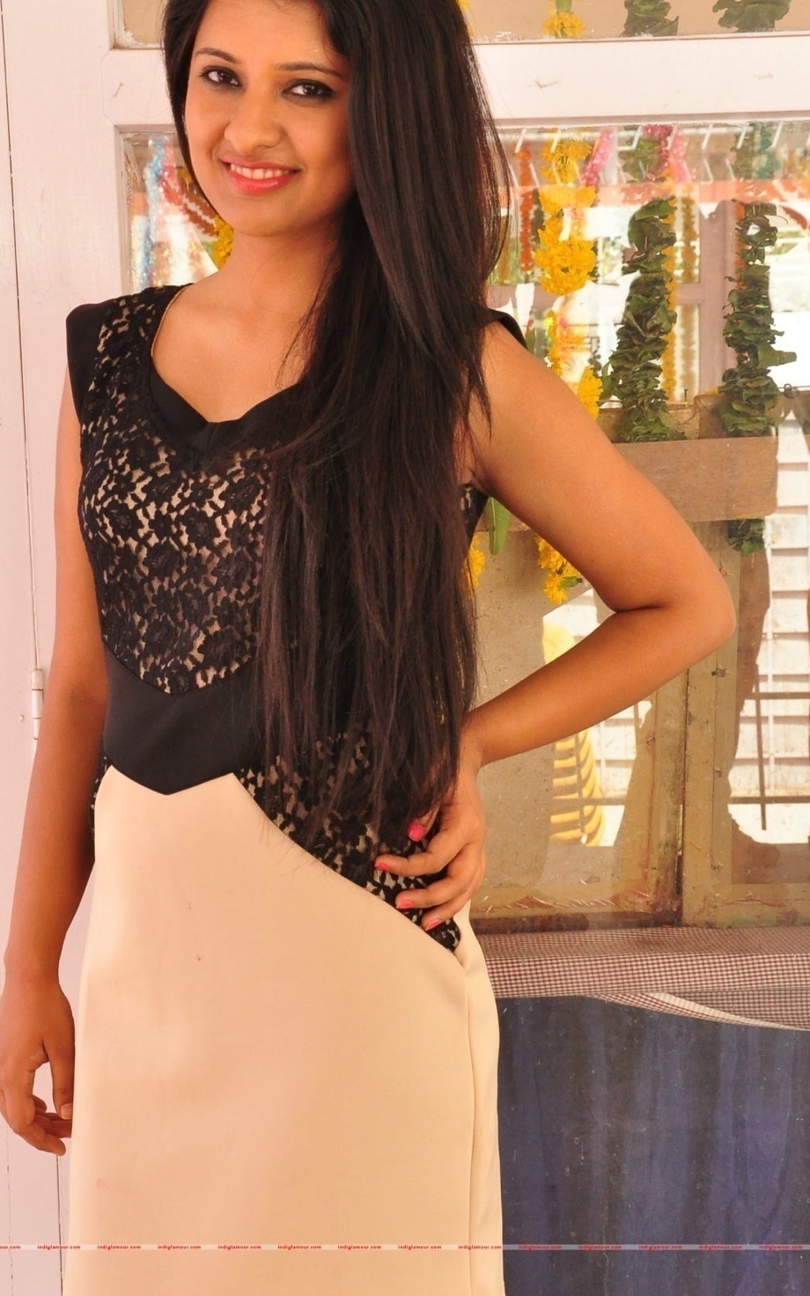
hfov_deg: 19.8
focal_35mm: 66
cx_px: 359
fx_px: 2318
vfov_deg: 31.2
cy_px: 641
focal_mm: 35
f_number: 10
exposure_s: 1/125
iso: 1250
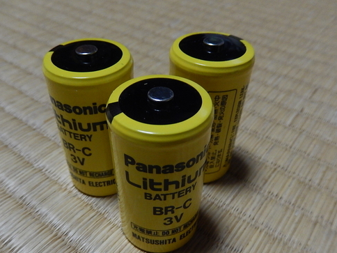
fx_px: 302
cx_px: 158
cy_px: 148
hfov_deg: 58.3
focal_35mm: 31
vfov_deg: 45.3
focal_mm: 4.5
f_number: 3.4
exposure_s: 1/40
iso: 400
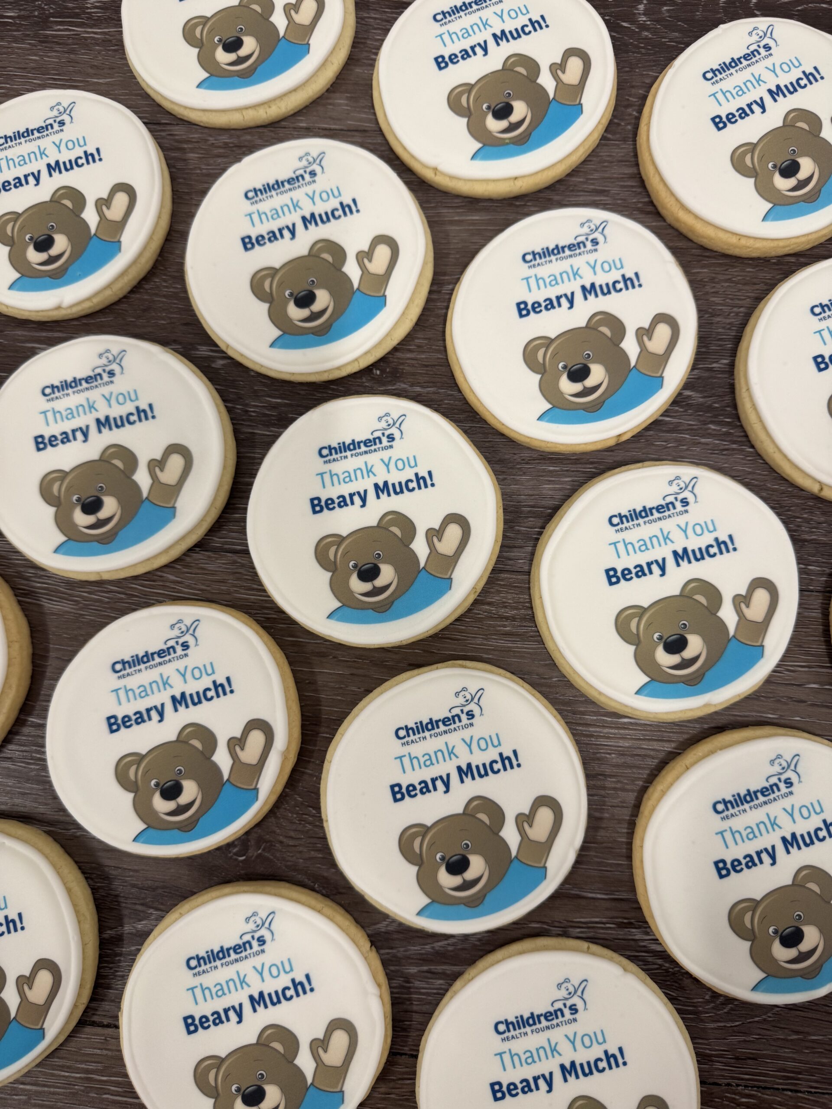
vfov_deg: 71.6
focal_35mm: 24
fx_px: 769
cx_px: 416
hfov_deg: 56.8
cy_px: 554
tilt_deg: -82.3
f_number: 1.78
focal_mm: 6.76
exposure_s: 1/60
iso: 125
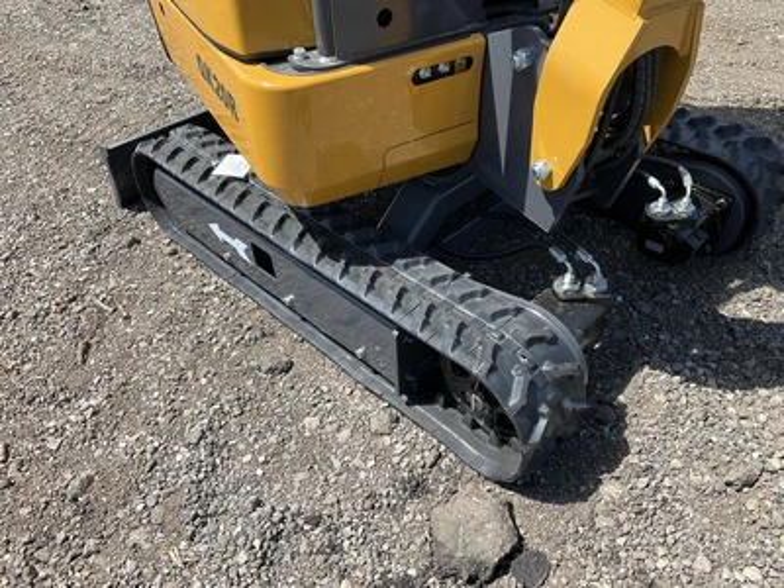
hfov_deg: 61.7
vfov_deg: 48.2
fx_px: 657
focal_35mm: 29
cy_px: 294
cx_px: 392
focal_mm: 3
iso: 25
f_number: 1.8
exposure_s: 1/898
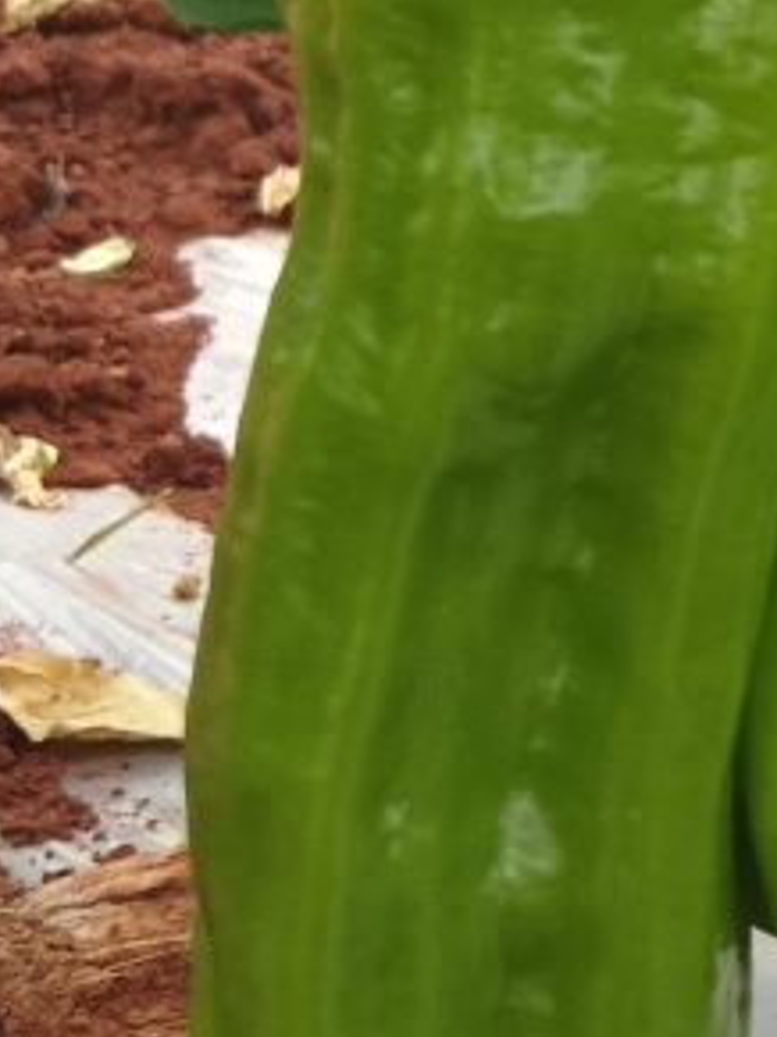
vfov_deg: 19.8
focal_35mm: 99
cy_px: 326
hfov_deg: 13.4
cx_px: 1411
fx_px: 2965
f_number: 2.2
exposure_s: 1/33.3
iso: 190
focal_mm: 3.66
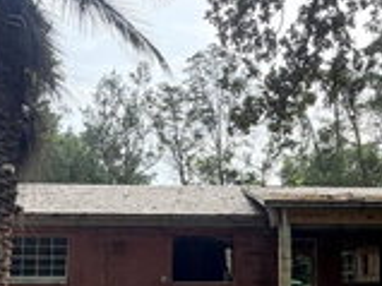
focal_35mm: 45
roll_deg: +1.0
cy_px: 219
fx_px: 496
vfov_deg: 31.5
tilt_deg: +5.8
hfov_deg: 41.9
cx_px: 233
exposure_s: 1/146
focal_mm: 2.22
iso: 50
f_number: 2.2
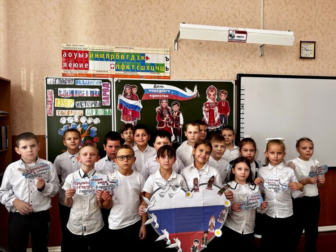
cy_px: 126
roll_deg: +0.1
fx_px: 252
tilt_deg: -0.9
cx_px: 168
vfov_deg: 53.1
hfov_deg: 67.3
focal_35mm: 26
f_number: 1.5
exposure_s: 1/121
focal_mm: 5.7
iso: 40
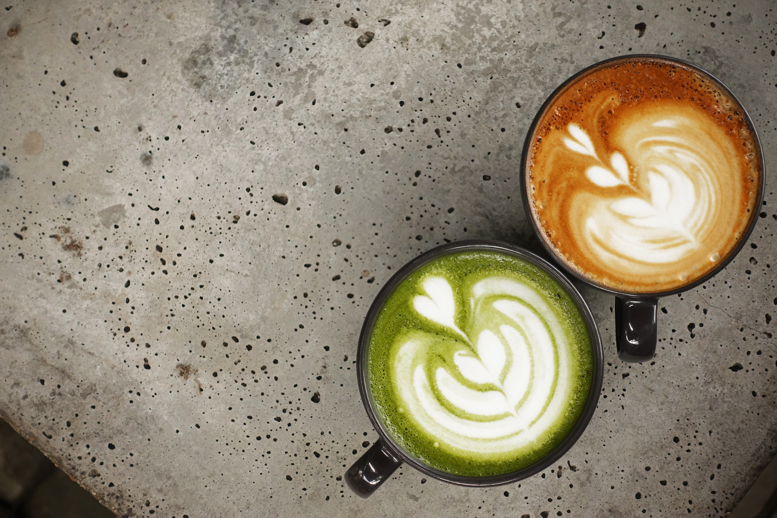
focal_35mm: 69
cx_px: 388
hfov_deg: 29.2
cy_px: 259
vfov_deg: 19.7
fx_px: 1489
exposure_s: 1/320
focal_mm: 25.4
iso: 400
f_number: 4
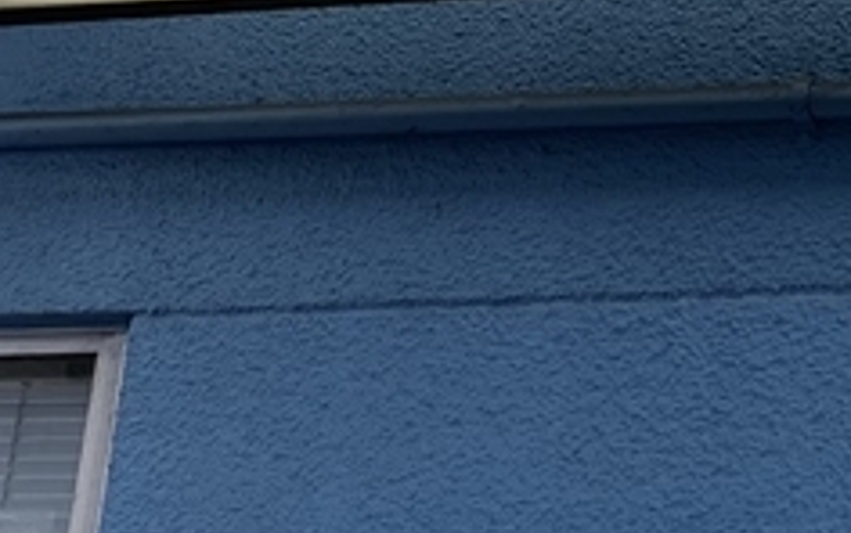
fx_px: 3250
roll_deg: -3.7
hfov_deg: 14.3
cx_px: 1103
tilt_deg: +24.6
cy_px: -277
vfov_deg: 9.1
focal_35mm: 140
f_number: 1.8
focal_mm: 4.25
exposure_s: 1/100
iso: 40
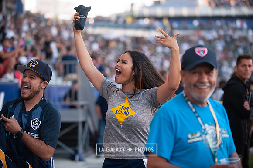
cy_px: 84
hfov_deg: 14.7
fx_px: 983
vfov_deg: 9.8
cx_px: 126
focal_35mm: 140
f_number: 2.8
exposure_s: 1/800
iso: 800
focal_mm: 140
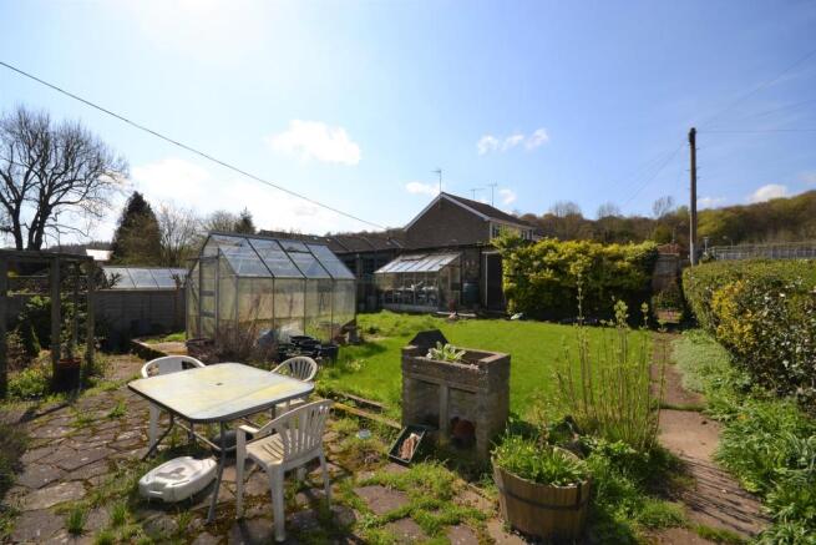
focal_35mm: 15
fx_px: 340
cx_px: 408
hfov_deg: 100.4
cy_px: 272
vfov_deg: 77.4
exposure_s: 1/200
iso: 100
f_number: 10
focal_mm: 10
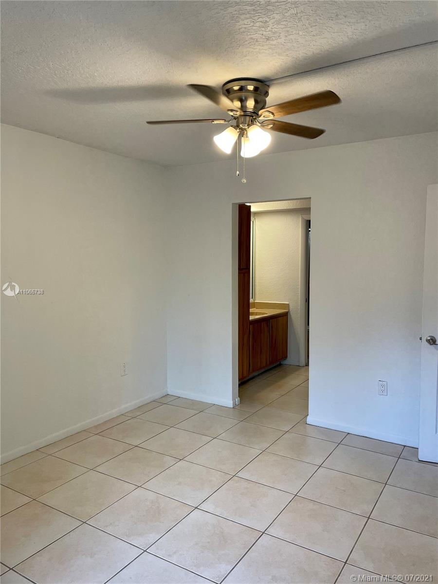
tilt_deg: -4.6
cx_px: 219
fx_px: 439
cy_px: 292
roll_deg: +0.0
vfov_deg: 67.3
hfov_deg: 53.1
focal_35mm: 26
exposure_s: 1/120
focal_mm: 4.2
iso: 64
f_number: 1.6
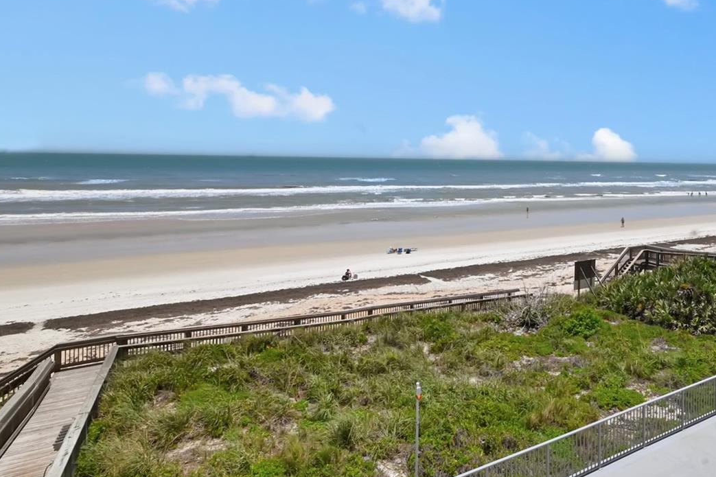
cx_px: 521
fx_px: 457
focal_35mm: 23
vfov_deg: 54.2
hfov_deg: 71.8
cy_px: 169
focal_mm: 10
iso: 1000
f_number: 18
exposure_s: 1/1250
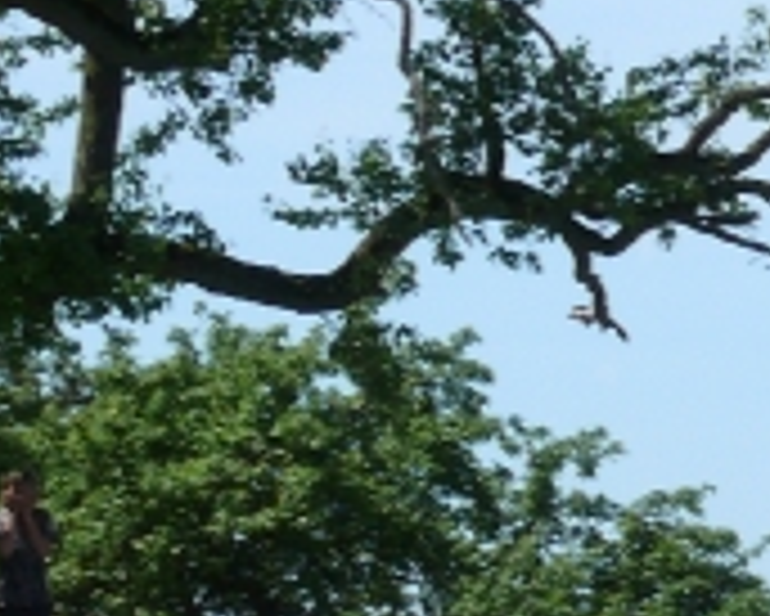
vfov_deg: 3.2
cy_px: 962
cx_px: 1734
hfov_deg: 3.9
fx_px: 11013
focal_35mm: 483
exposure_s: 1/400
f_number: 5.6
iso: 100
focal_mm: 22.5
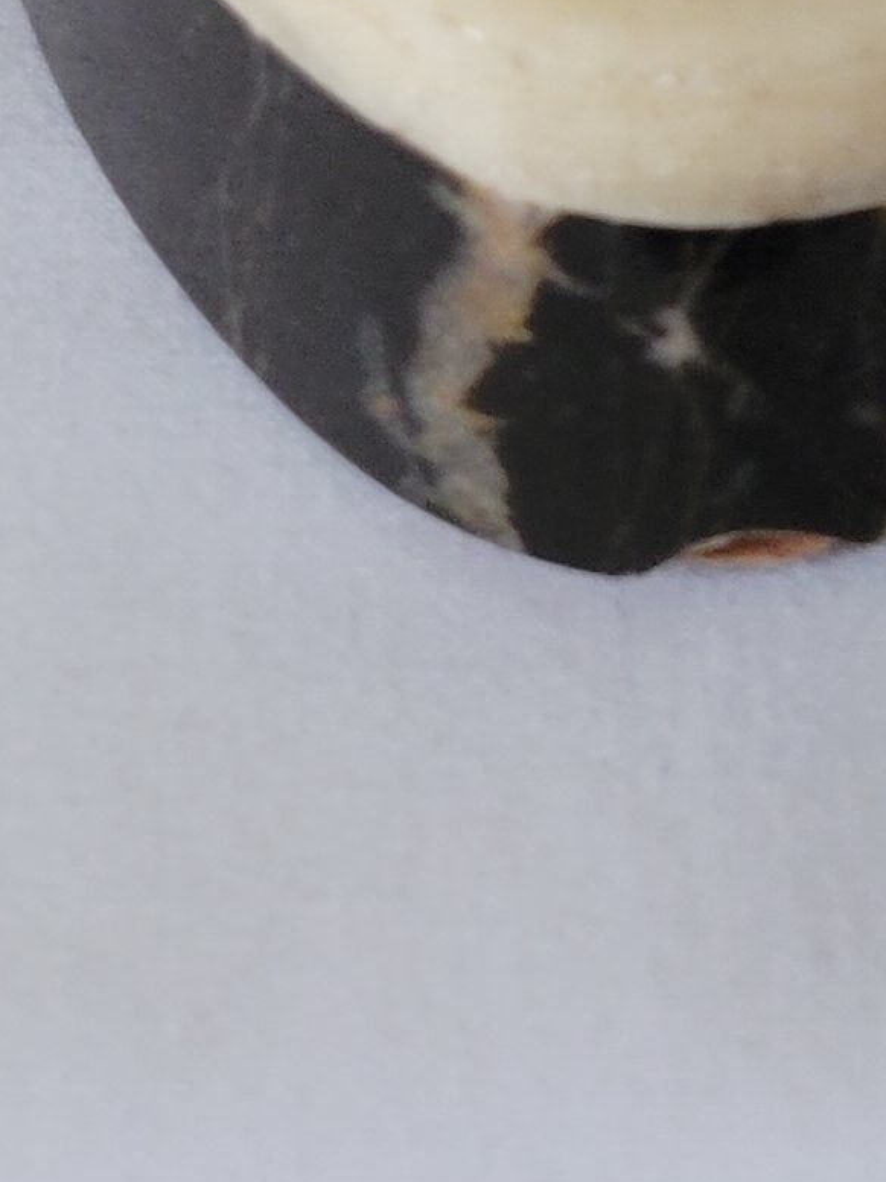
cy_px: -1794
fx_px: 4611
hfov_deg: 11.0
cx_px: 534
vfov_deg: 11.6
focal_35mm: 135
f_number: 1.8
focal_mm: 5.4
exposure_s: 1/50
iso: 250
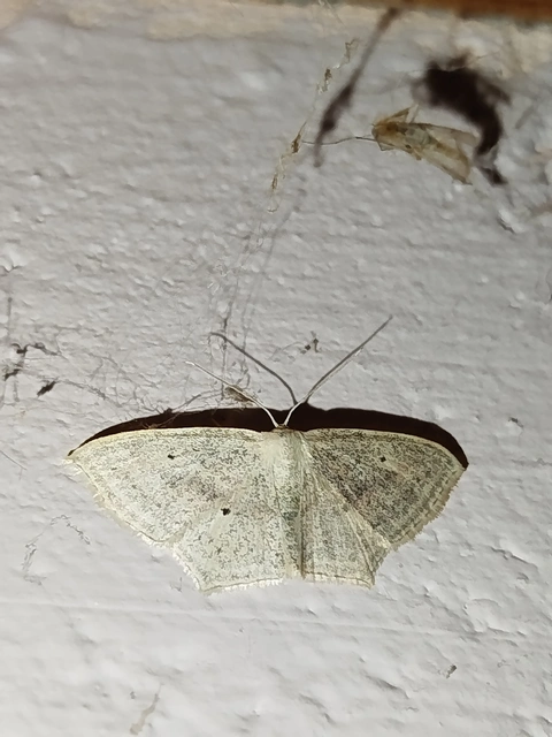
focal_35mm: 84
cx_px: 276
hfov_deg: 17.6
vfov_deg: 23.3
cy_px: 368
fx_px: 1786
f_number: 1.7
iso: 125
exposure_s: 1/50
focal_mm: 5.31
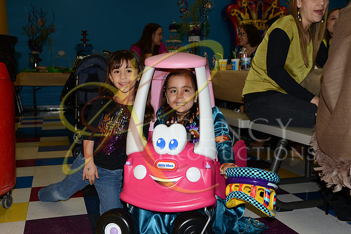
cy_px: 117
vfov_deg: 30.5
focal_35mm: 44
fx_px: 429
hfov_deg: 44.5
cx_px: 176
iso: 500
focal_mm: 44
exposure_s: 1/160
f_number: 6.3
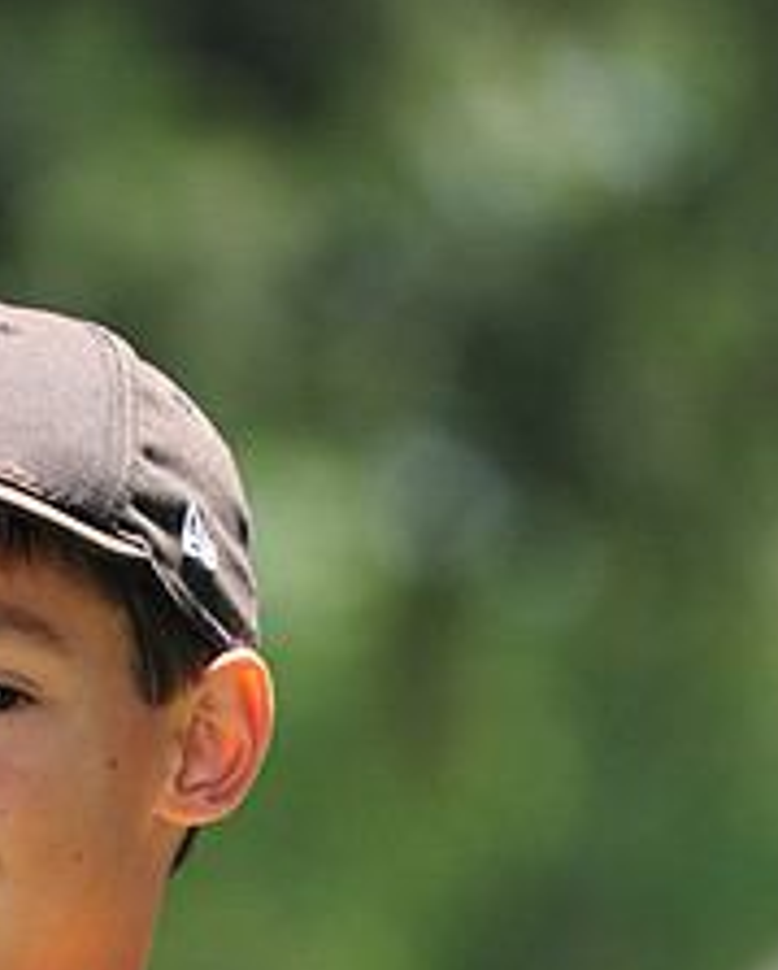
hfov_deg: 3.2
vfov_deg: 4.0
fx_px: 13988
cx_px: -52
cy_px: 1166
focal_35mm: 487
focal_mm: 200
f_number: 5
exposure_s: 1/800
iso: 320
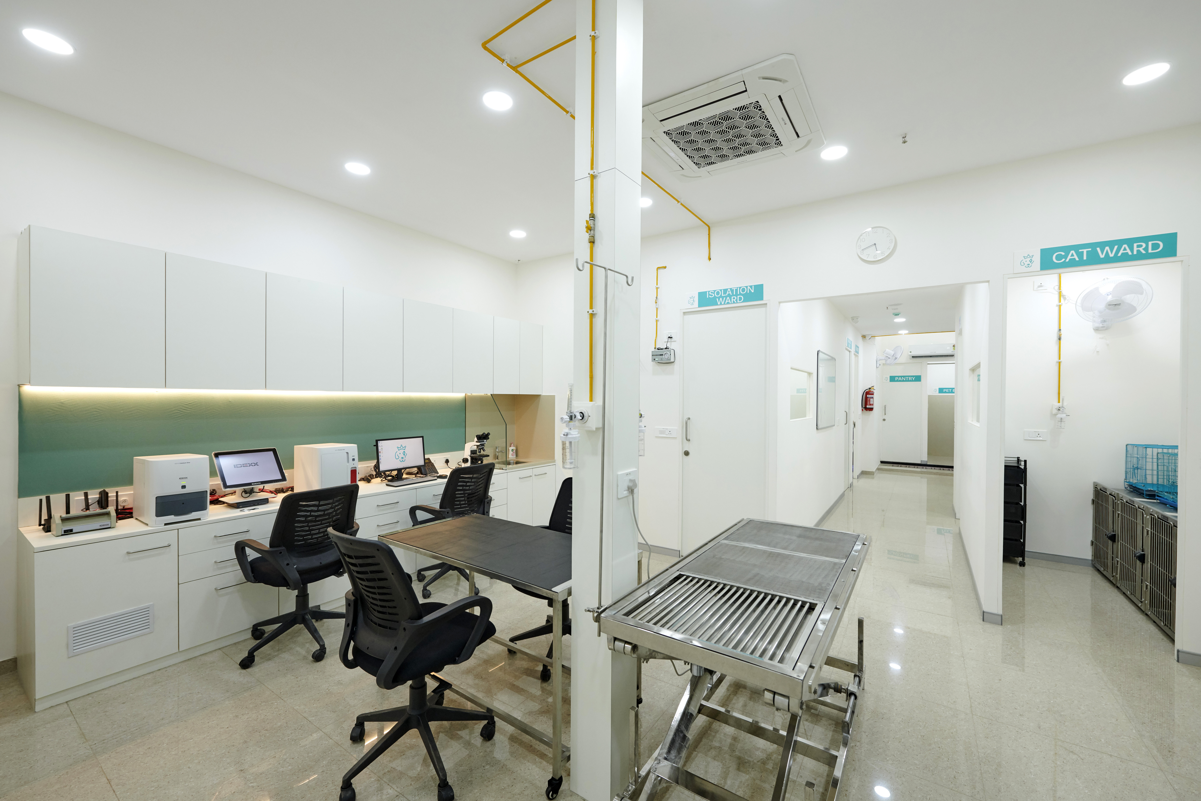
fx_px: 467
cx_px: 600
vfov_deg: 81.2
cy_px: 400
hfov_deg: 104.3
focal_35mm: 14
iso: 400
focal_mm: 14
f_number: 5.6
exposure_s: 1/80
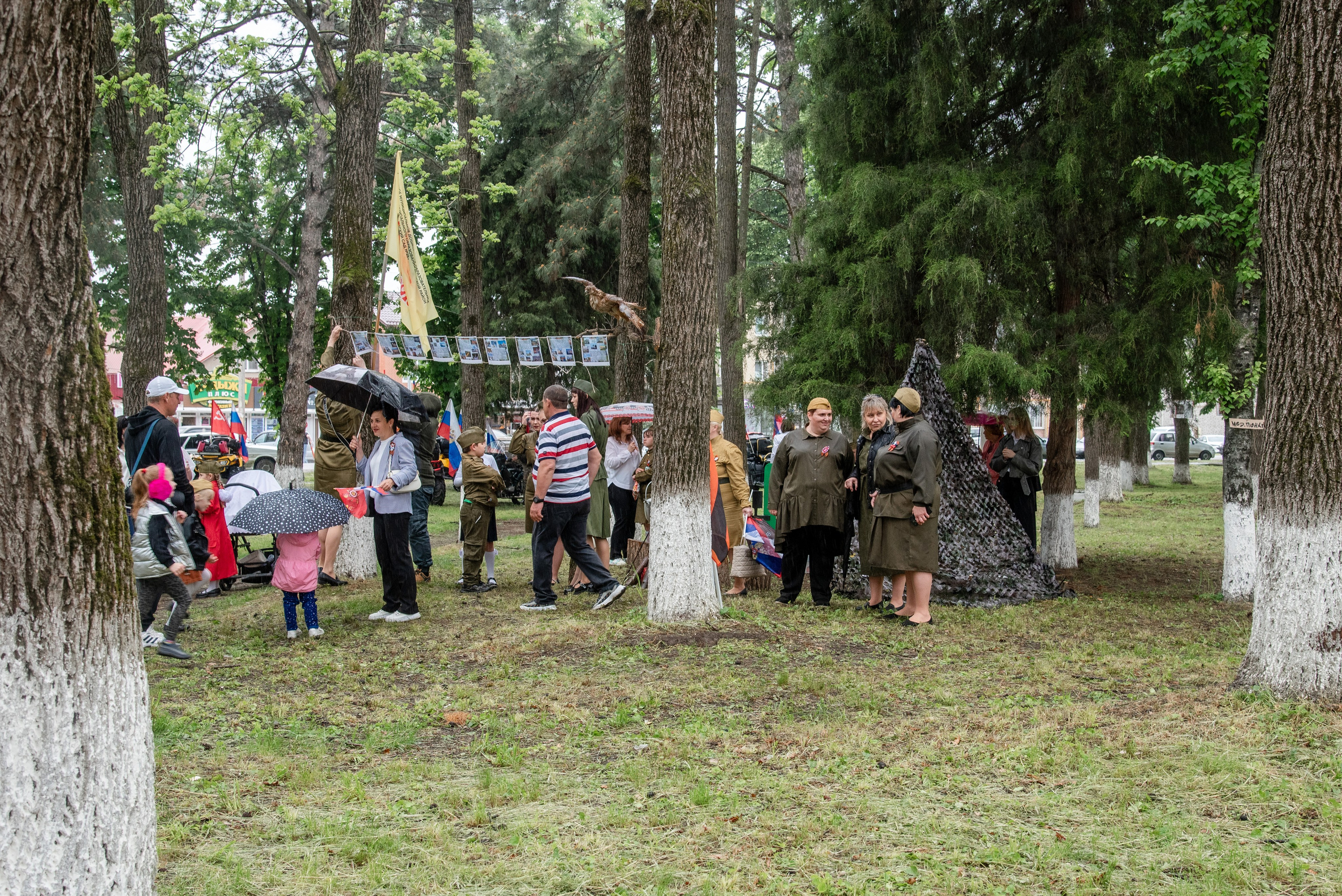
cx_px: 671
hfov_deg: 45.5
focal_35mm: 43
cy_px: 448
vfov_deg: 31.3
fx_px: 1600
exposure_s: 1/160
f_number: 6.3
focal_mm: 40
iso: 500
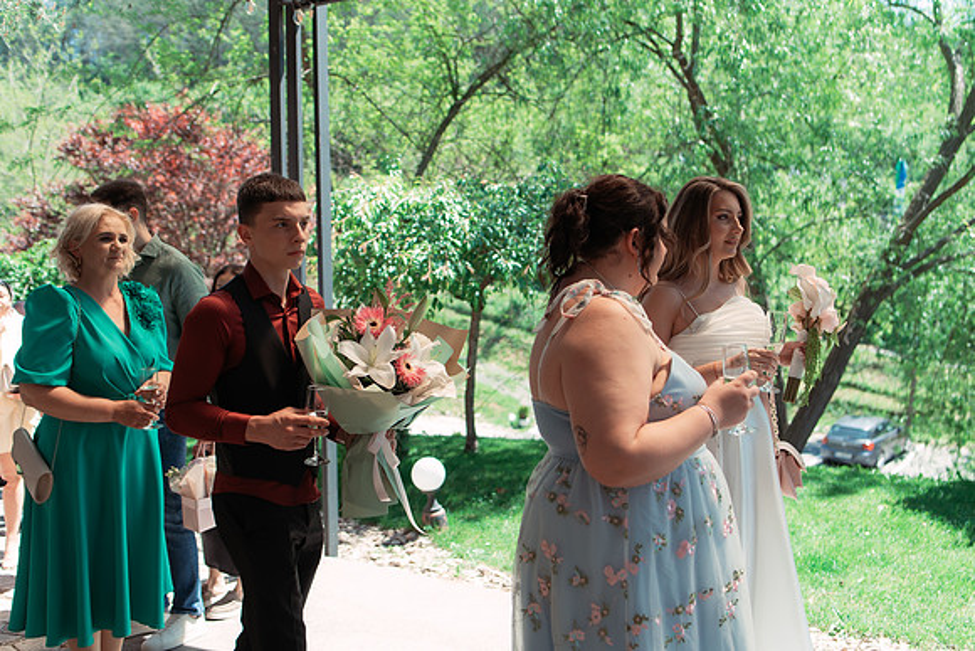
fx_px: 948
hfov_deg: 54.4
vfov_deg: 37.9
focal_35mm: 35
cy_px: 326
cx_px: 488
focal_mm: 35
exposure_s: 1/500
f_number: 3.2
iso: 125
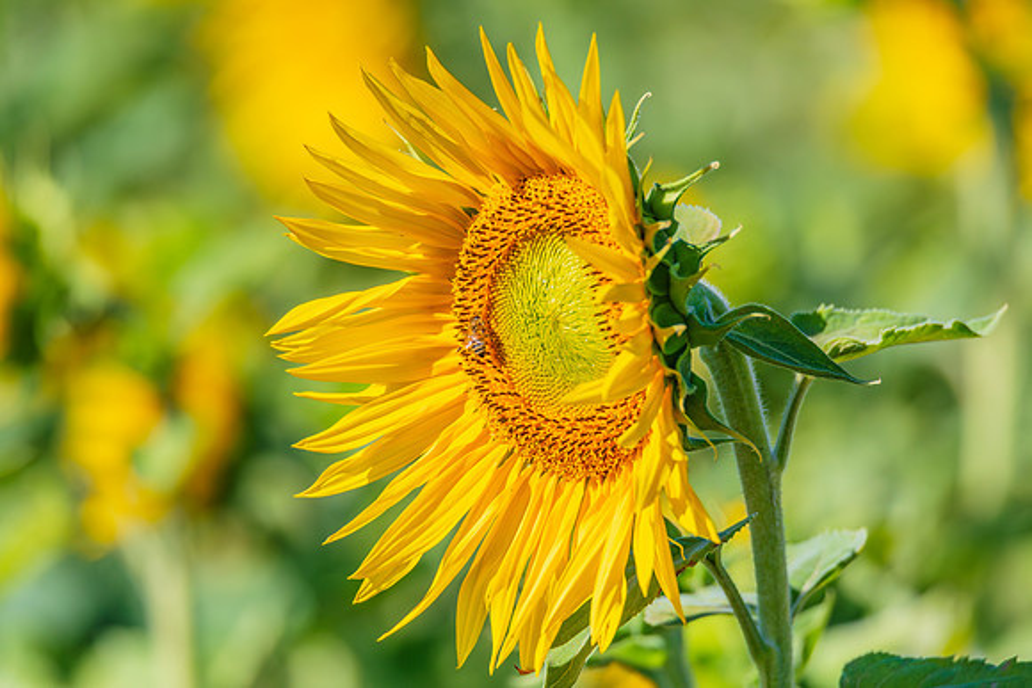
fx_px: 12902
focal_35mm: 450
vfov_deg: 3.1
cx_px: 516
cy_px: 344
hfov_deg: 4.6
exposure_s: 1/5000
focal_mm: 450
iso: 800
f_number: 6
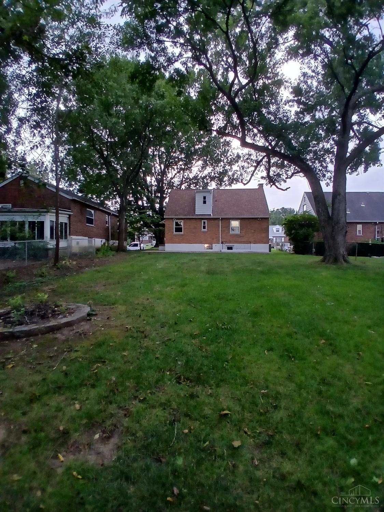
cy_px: 256
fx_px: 251
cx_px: 192
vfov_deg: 91.0
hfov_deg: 74.7
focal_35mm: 17
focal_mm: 1.4
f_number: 2.2
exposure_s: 1/30
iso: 100
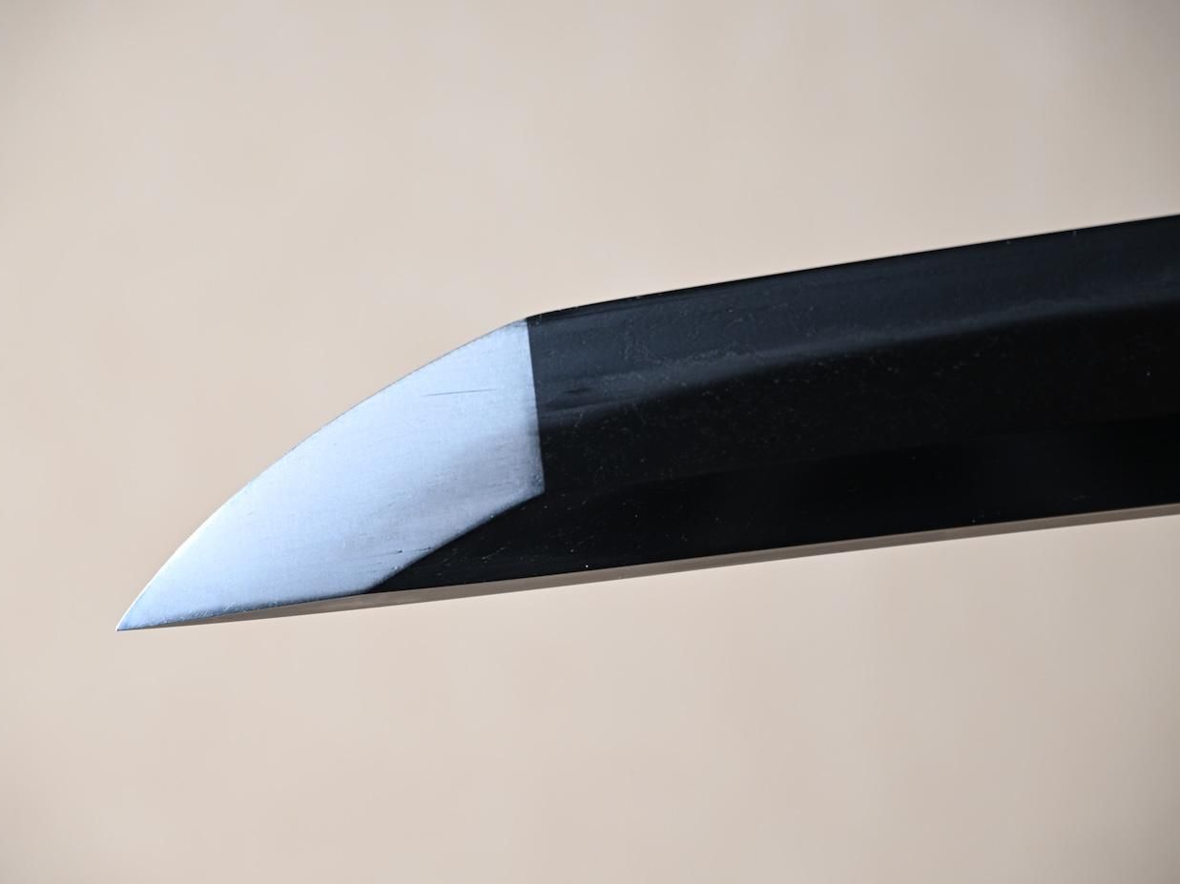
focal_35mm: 160
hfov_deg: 12.4
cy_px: 444
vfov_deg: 9.3
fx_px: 5453
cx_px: 569
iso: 100
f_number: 5.6
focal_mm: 98
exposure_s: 1
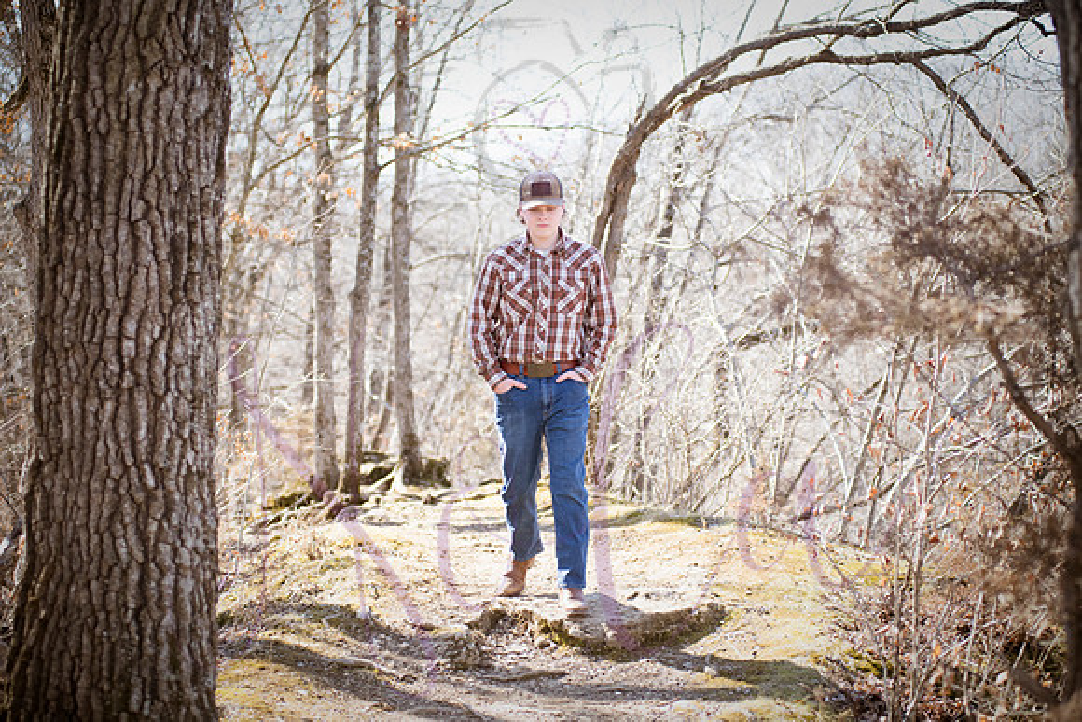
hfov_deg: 25.4
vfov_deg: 17.1
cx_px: 541
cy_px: 361
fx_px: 2405
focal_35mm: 80
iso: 800
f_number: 4
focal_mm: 80
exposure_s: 1/1000
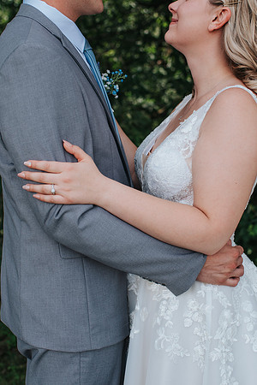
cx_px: 144
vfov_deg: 34.1
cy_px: 178
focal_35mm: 59
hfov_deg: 23.1
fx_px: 629
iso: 100
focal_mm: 35
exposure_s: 1/500
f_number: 2.8
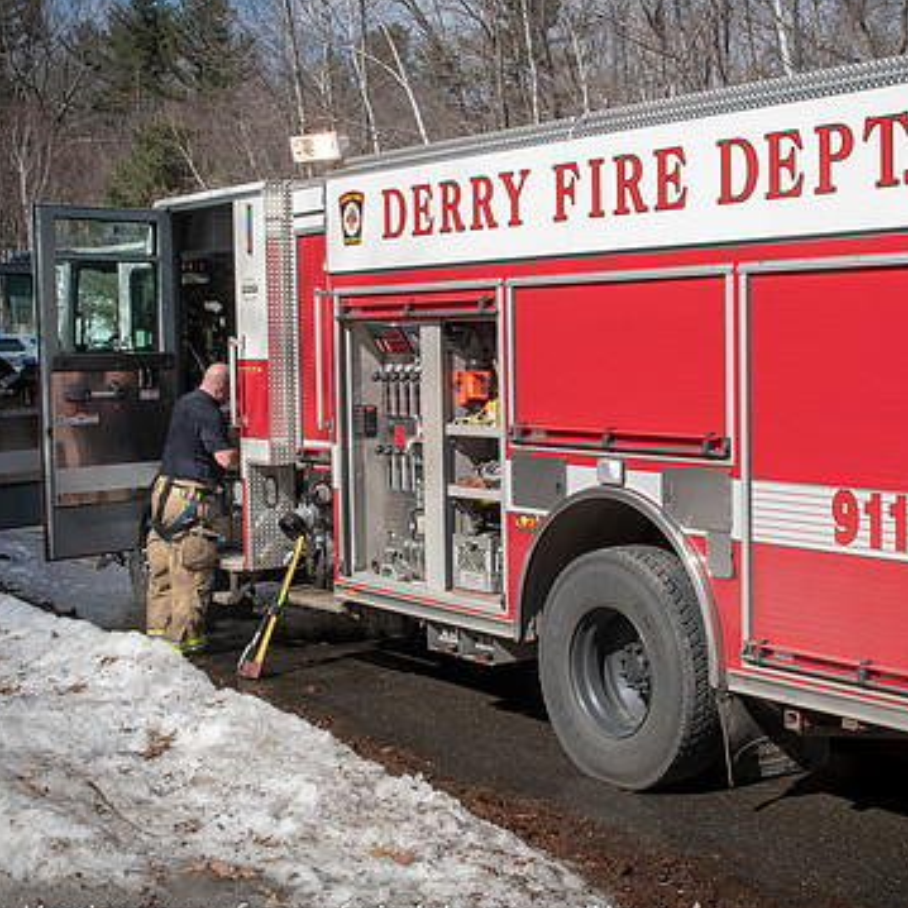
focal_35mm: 55
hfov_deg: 30.9
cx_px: 586
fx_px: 1632
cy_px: 427
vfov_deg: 31.1
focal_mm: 22
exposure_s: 1/1250
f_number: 9
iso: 640
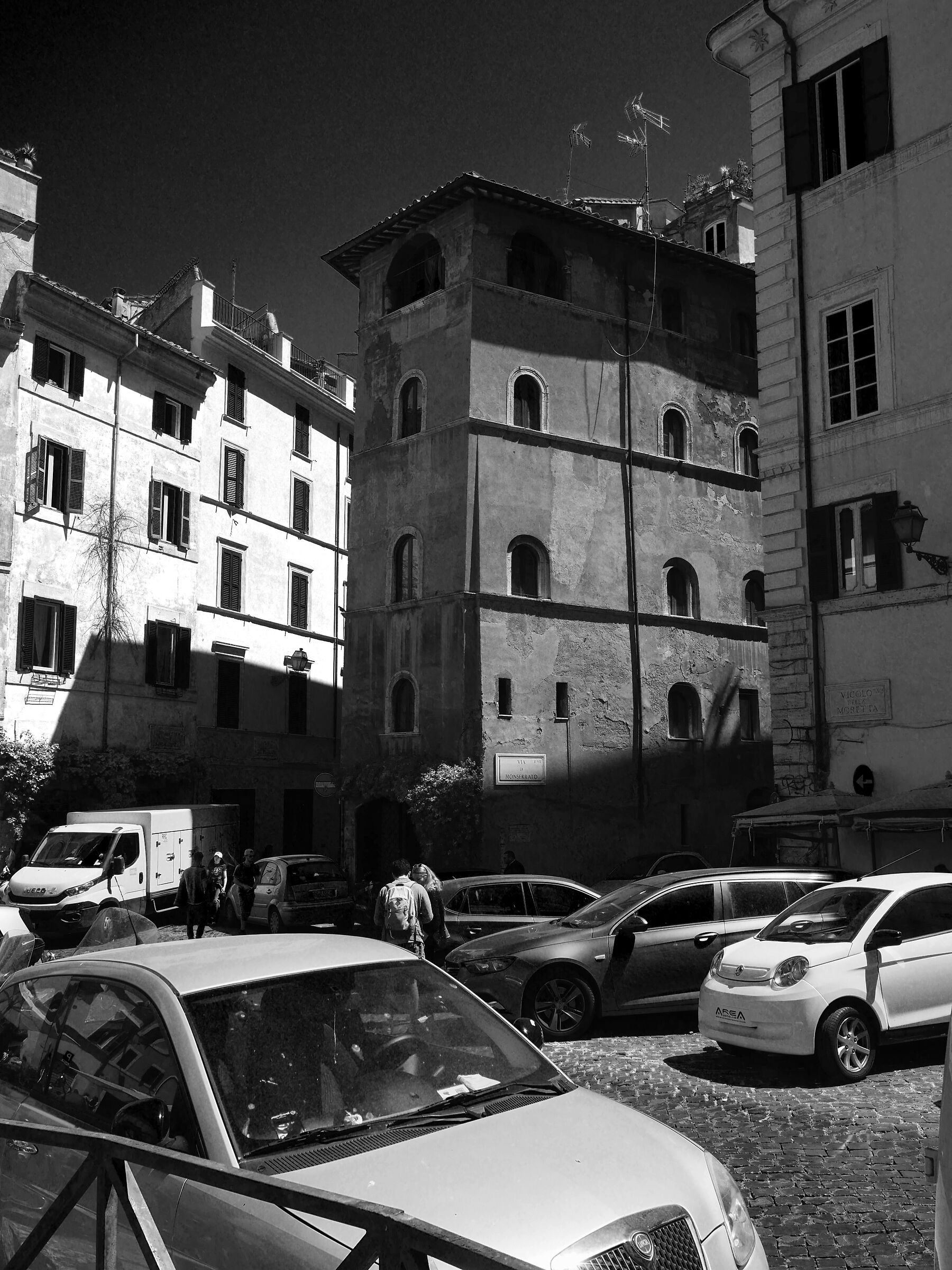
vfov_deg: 60.0
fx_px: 1100
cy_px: 635
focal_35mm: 30
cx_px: 476
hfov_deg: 46.8
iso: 200
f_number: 5.6
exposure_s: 1/1000
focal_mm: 15
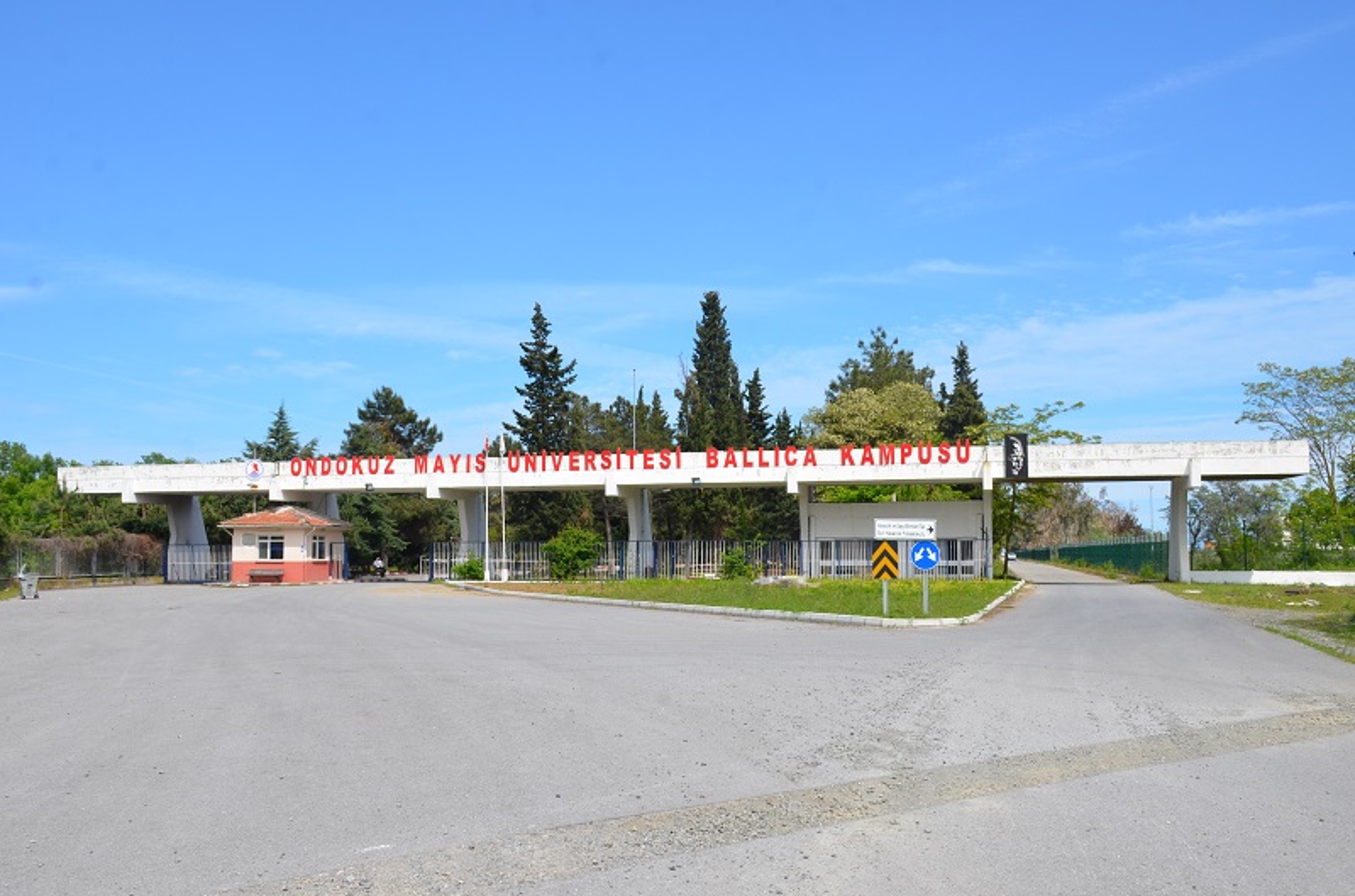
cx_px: 678
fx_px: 1295
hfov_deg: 55.2
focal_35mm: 34
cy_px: 448
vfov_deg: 38.2
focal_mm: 23
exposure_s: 1/500
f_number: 11
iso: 400
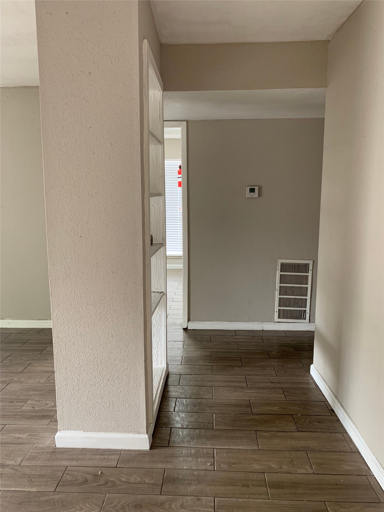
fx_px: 385
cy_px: 256
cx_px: 192
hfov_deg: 53.1
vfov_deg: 67.3
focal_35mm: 26
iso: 320
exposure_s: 1/60
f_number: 1.8
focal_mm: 4.25
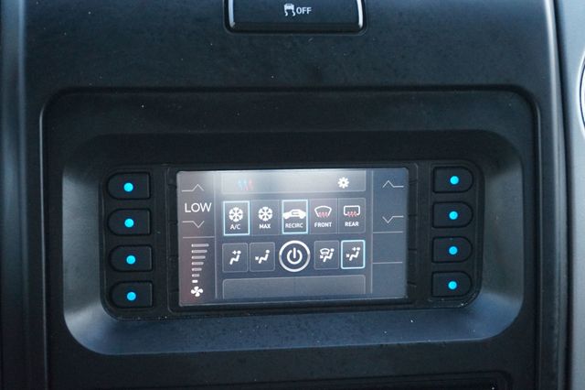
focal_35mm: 56
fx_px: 901
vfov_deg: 24.4
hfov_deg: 36.0
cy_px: 195
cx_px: 292
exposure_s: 1/60
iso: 2500
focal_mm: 37
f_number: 5.6
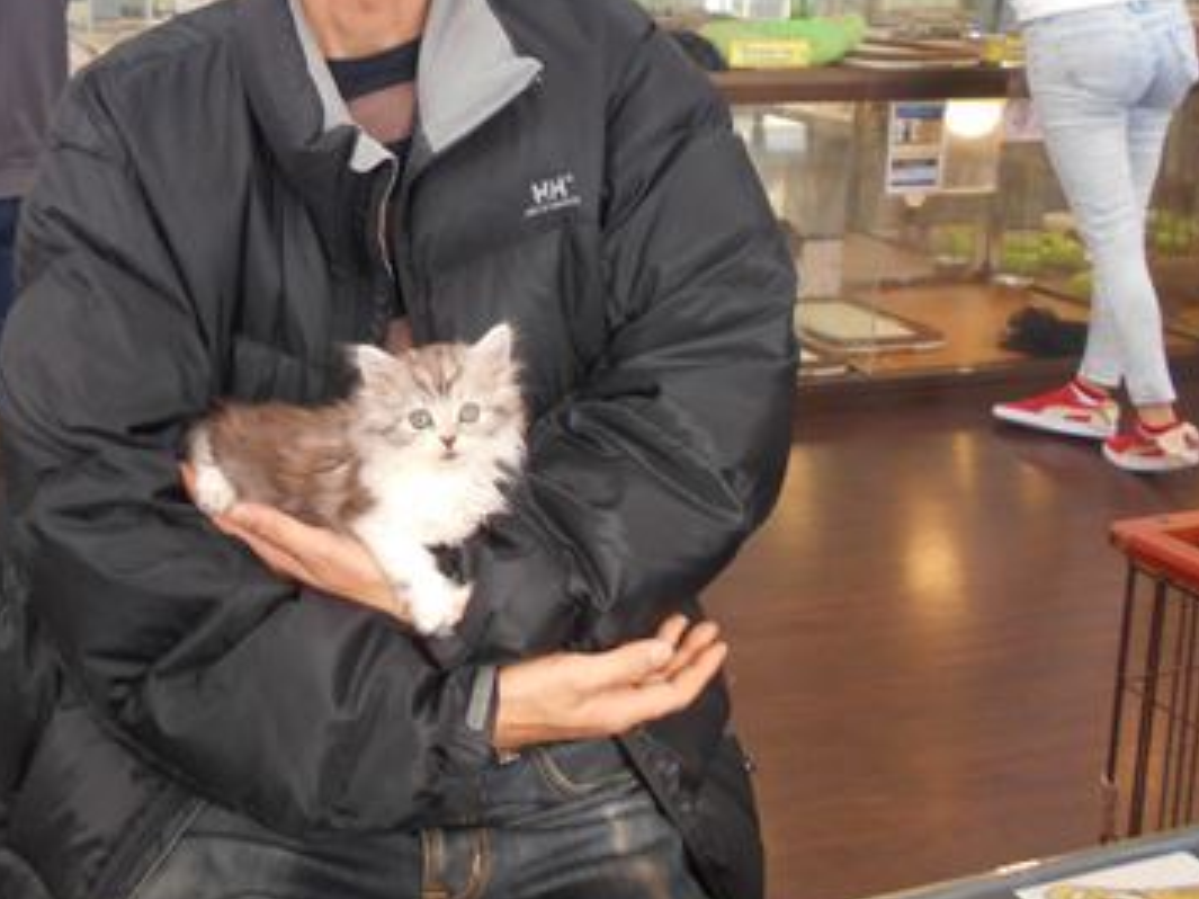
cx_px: 345
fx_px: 1524
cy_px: 183
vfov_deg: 32.0
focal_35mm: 44
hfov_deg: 42.0
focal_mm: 4.6
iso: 220
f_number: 3.2
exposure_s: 1/30
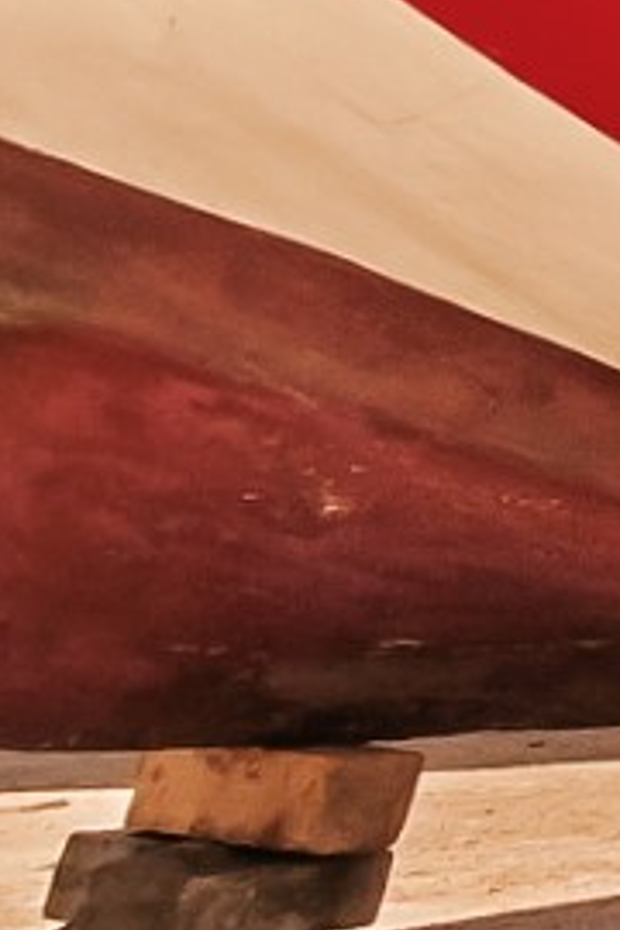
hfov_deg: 7.2
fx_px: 2867
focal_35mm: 111
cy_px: -1016
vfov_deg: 14.7
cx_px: 2745
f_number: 18
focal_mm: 10
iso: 100
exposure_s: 10
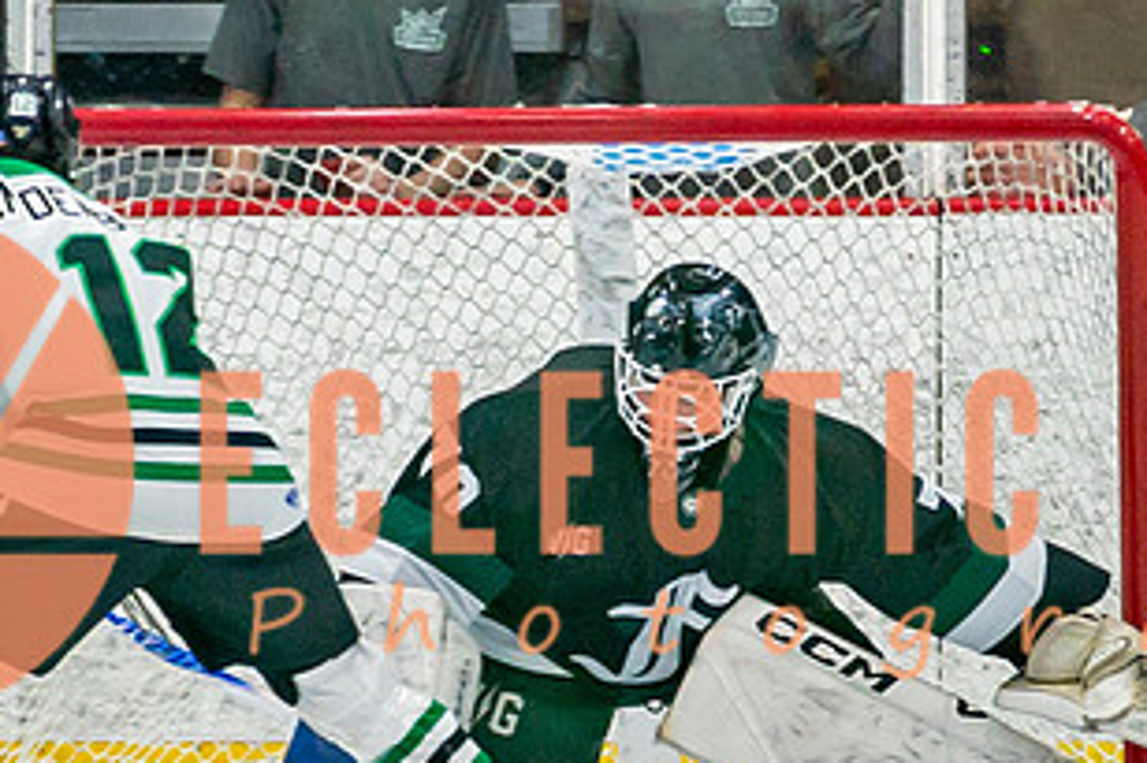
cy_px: 830
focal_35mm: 1164
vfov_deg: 1.2
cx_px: 711
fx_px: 37065
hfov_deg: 1.8
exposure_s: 1/640
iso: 500
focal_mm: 200
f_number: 3.2
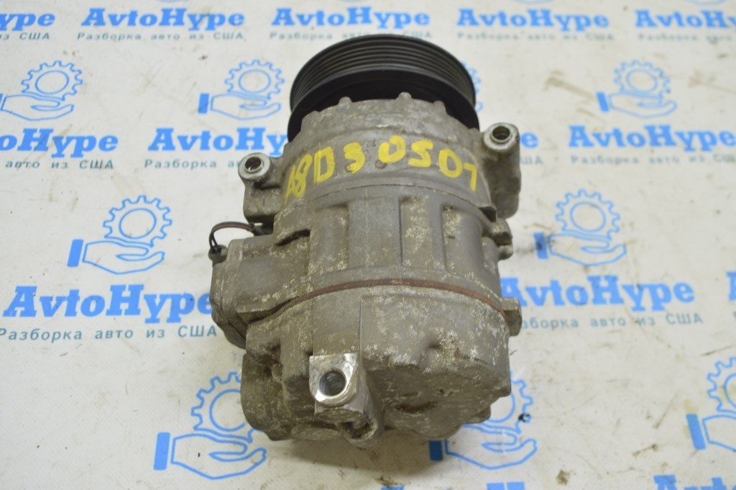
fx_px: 674
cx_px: 368
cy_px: 245
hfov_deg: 57.3
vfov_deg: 39.9
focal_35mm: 33
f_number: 5.6
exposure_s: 1/20
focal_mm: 22
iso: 400
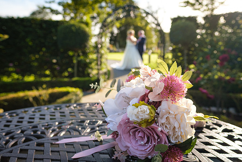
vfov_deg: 49.2
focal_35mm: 26
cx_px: 130
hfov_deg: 68.9
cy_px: 75
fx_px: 176
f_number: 2.5
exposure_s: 1/1000
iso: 200
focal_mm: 16
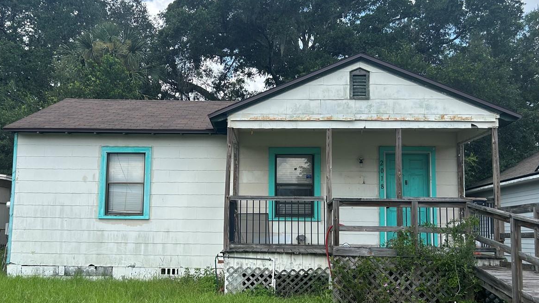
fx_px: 557
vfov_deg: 30.4
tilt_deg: +7.4
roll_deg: -1.8
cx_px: 241
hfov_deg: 51.5
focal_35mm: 39
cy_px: 177
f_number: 1.5
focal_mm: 5.7
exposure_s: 1/1645
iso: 50
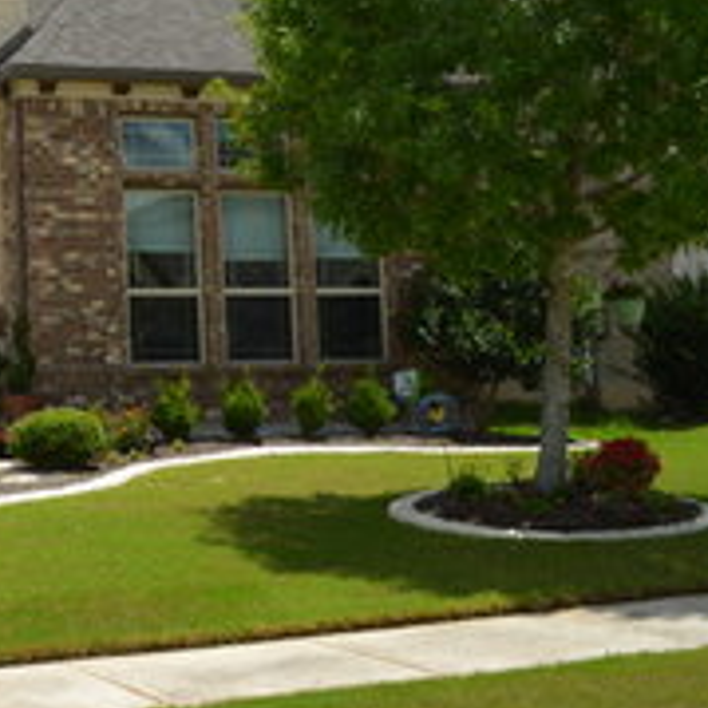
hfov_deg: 21.6
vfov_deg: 23.5
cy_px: 184
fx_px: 1689
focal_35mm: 73
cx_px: -190
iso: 100
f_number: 11
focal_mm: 20
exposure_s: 1/200
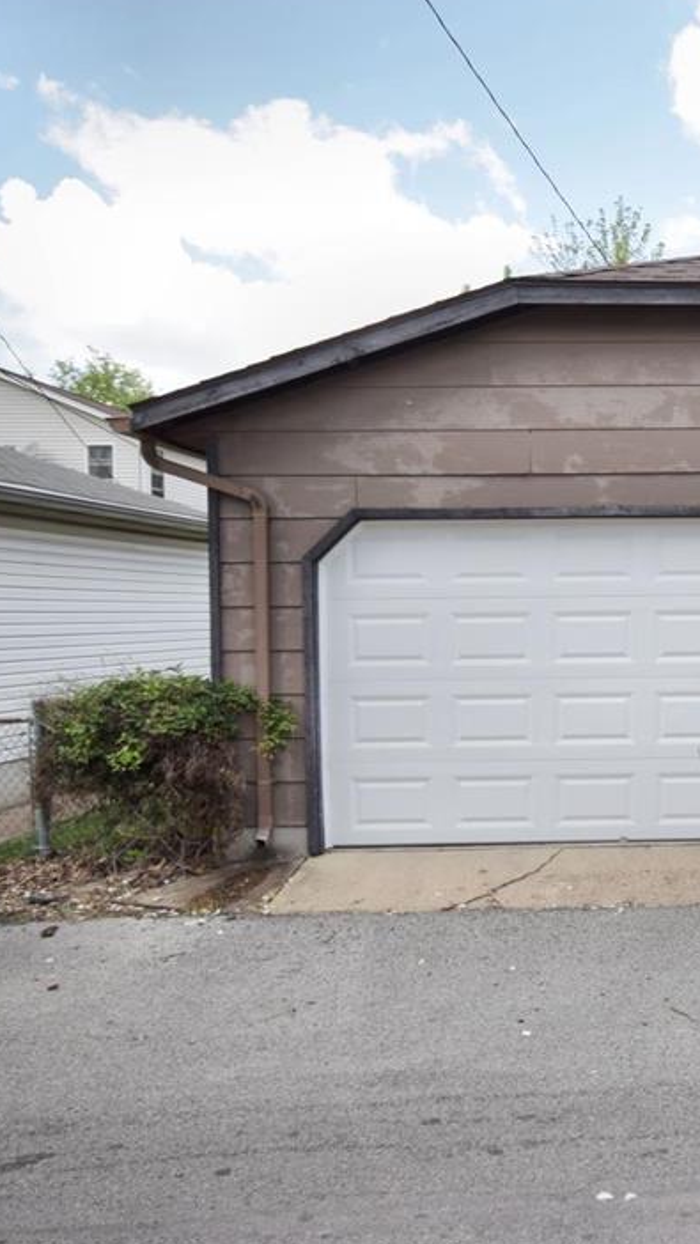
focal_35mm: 34
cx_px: 742
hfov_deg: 31.3
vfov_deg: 58.0
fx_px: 1122
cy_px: 618
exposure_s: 1/160
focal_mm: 14
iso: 100
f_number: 6.3
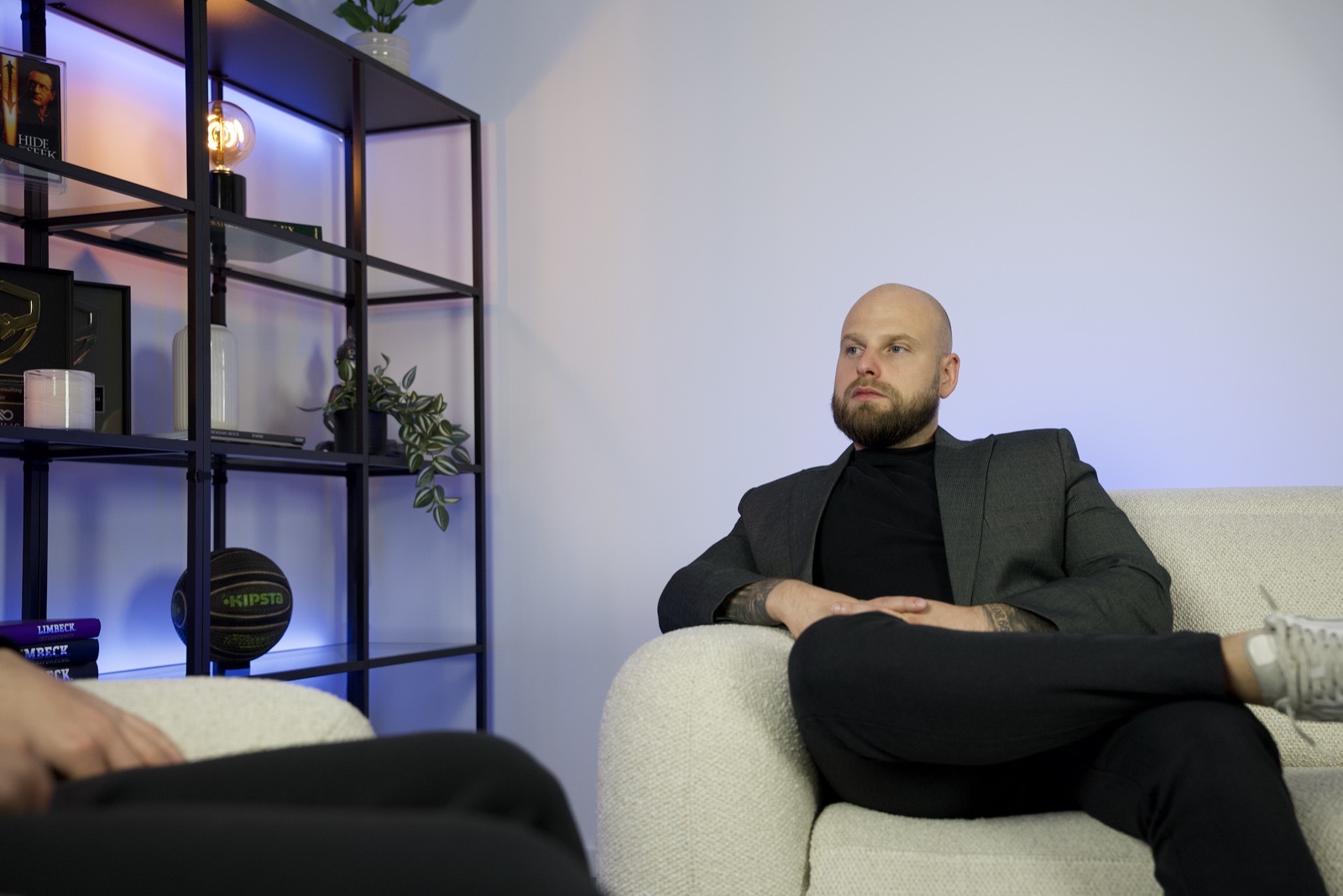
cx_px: 672
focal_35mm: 42
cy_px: 448
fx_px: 1567
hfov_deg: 46.4
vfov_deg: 31.9
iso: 640
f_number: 3.5
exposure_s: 1/125
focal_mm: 42
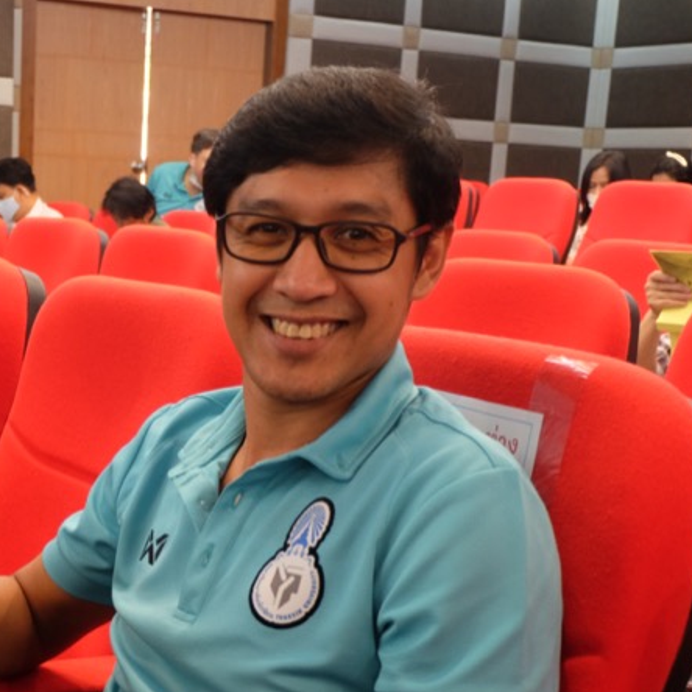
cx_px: 92
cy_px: 498
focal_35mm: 59
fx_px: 1334
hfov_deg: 28.2
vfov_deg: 28.7
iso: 800
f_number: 3.8
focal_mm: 20.1
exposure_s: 1/28
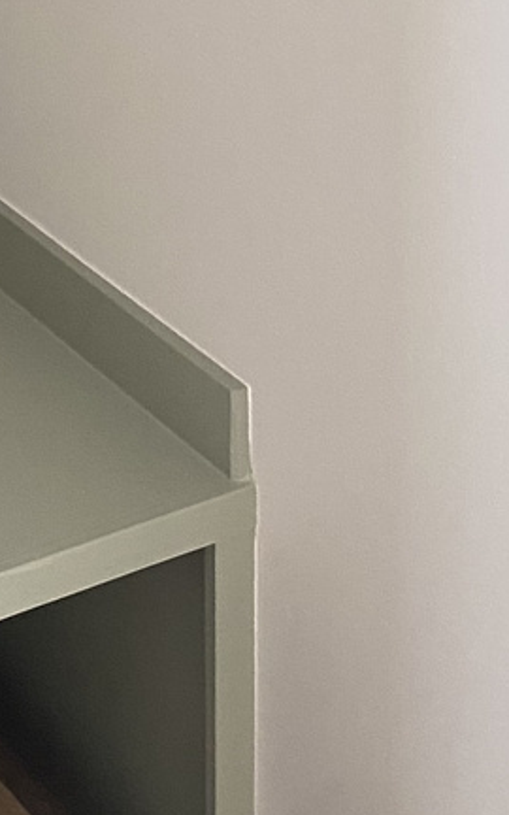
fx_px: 2175
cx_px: -375
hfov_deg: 12.3
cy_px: -385
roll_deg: +2.6
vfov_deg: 18.8
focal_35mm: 98
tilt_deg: -12.3
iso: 125
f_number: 1.8
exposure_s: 1/81
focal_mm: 4.25
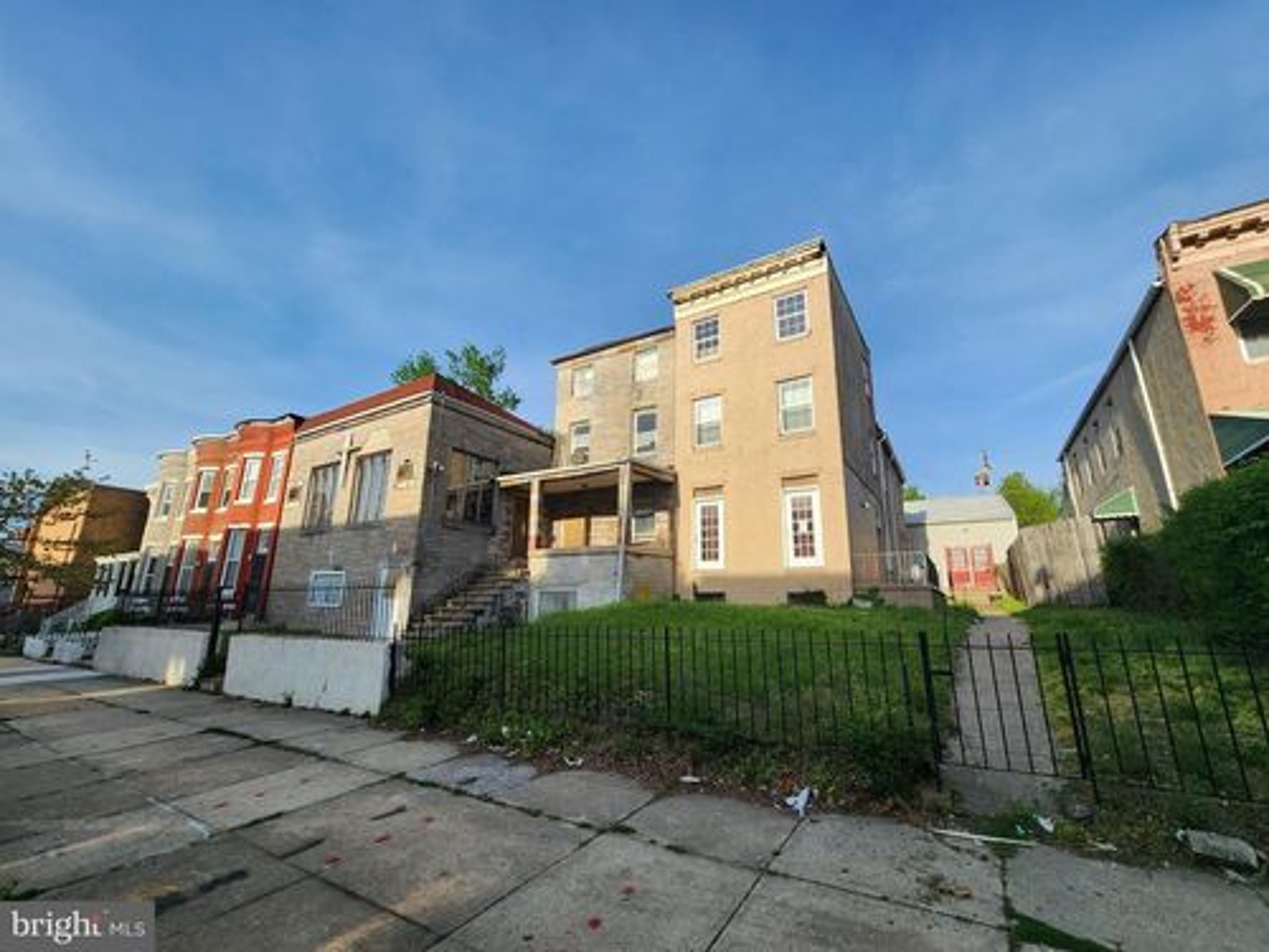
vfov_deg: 89.9
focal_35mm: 13
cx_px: 634
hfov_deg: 106.2
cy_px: 476
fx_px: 477
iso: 50
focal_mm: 2.2
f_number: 2.2
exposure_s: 1/1290
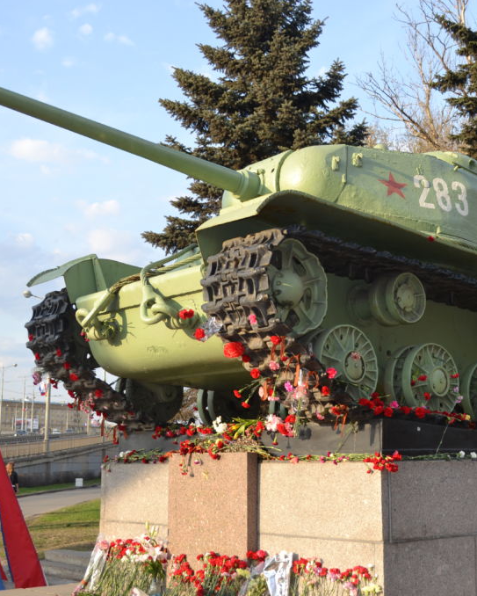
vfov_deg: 36.6
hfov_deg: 29.5
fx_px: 899
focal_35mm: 51
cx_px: 321
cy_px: 298
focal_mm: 24
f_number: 4.5
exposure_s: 1/200
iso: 100
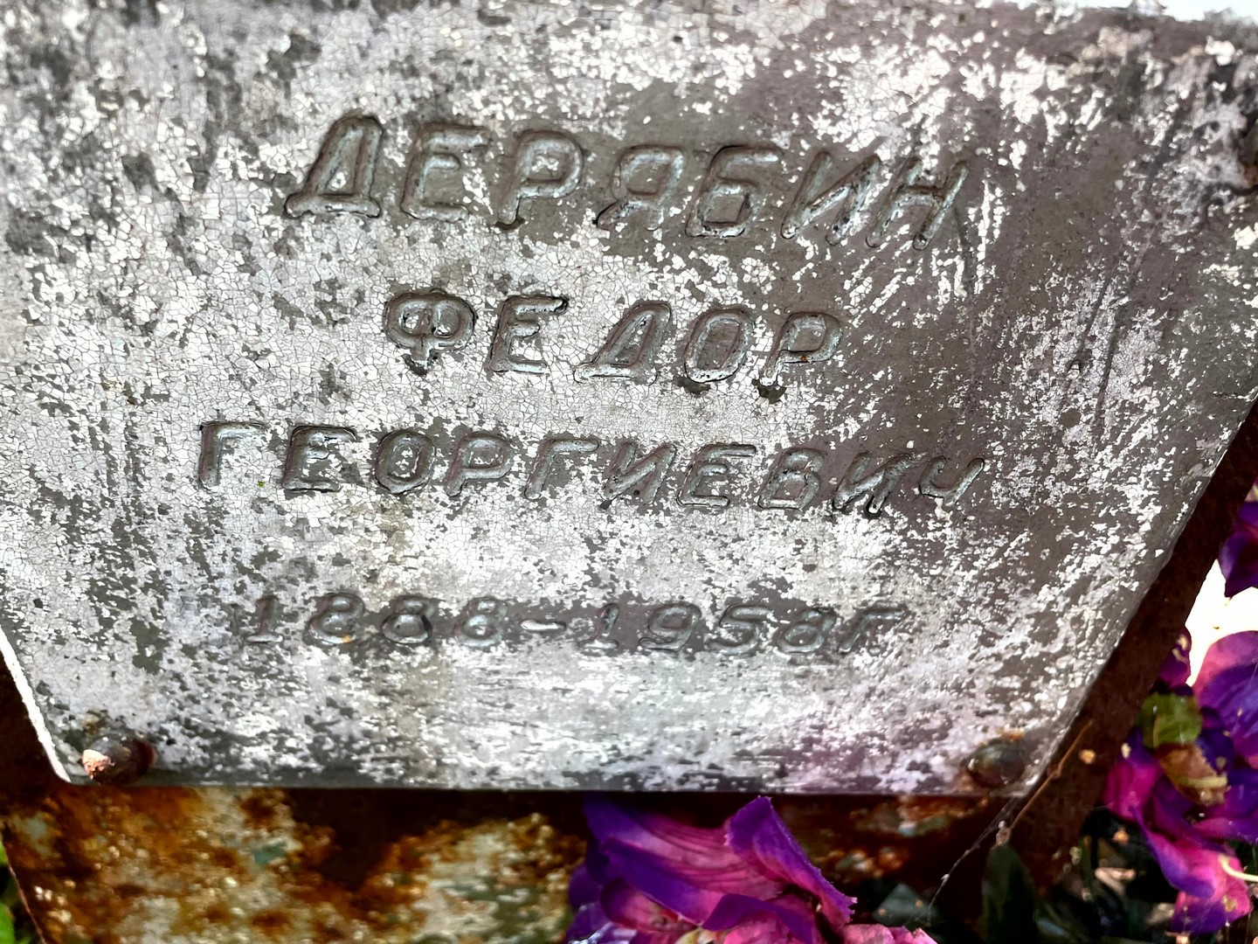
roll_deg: -3.0
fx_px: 945
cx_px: 629
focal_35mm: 26
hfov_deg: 67.3
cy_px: 472
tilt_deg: -44.5
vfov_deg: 53.1
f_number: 1.6
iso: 125
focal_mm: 4.2
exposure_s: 1/121
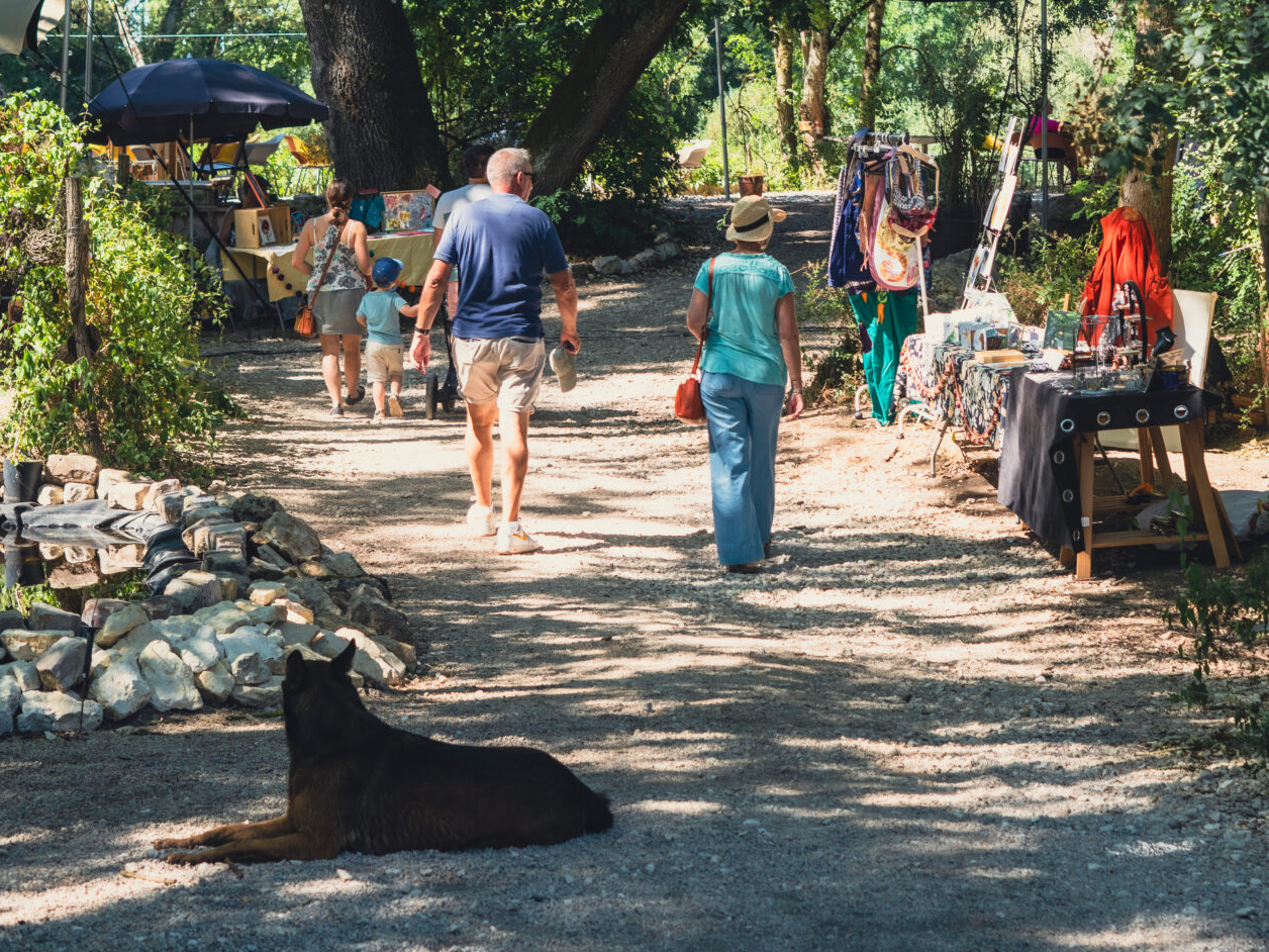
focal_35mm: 98
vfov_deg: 15.0
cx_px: 902
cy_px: 143
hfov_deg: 19.9
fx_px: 3593
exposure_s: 1/160
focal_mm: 50
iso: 100
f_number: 4
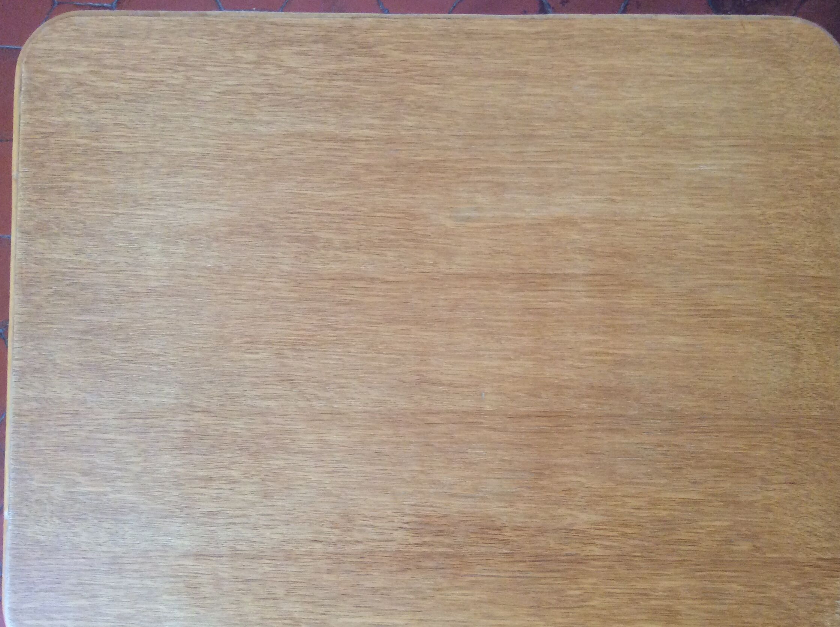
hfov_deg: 50.2
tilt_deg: -85.9
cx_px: 450
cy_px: 337
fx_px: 896
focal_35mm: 37
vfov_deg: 38.5
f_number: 2.4
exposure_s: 1/25
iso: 100
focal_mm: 3.3
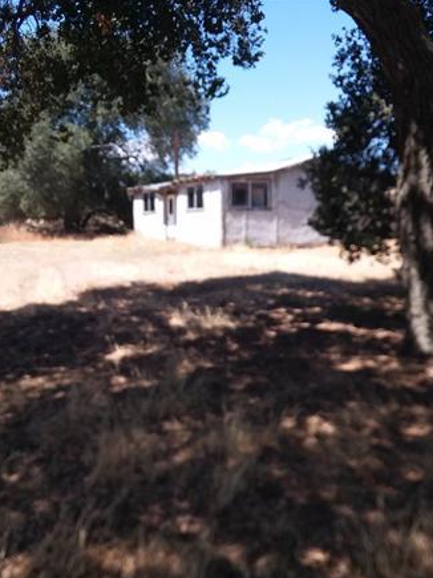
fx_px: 534
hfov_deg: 44.1
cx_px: 209
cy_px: 316
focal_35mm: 32
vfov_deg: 56.7
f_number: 1.9
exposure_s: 1/549
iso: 40
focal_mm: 2.47
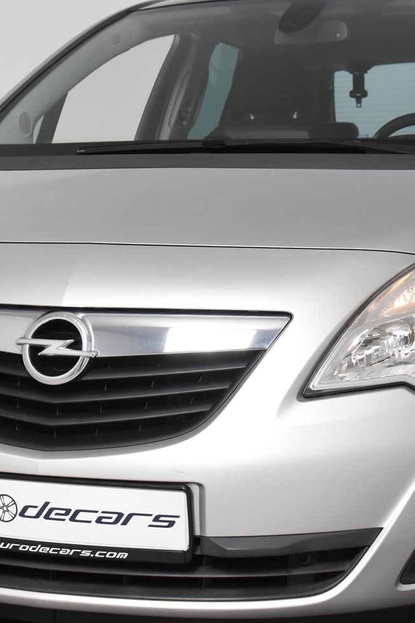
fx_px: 1435
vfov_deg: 24.5
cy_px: 339
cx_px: 208
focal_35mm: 83
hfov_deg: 16.5
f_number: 5.6
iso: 1600
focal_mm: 28
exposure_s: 1/125
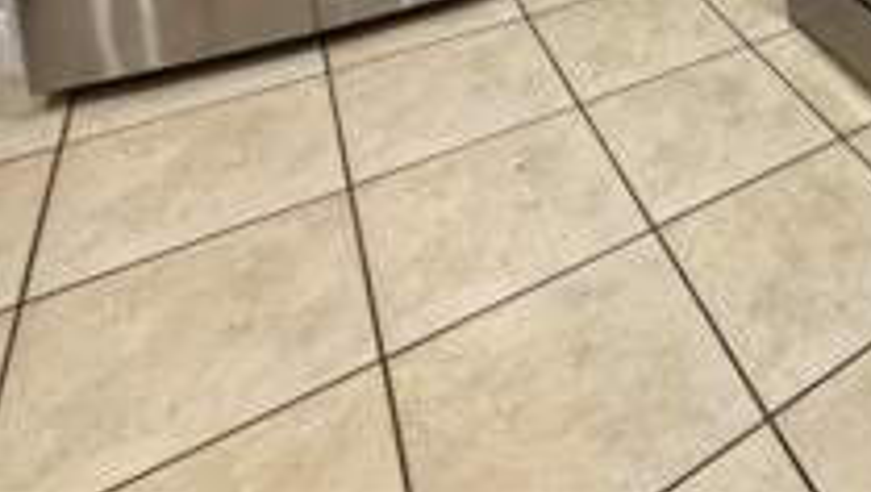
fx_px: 809
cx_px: 929
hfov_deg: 44.8
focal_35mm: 35
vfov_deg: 25.2
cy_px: -254
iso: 400
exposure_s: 1/60
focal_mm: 2.22
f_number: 2.2
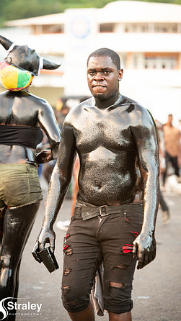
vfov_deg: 14.1
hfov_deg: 7.9
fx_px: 1305
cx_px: 100
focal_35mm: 153
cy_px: 160
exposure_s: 1/200
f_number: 5
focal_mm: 145
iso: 1400
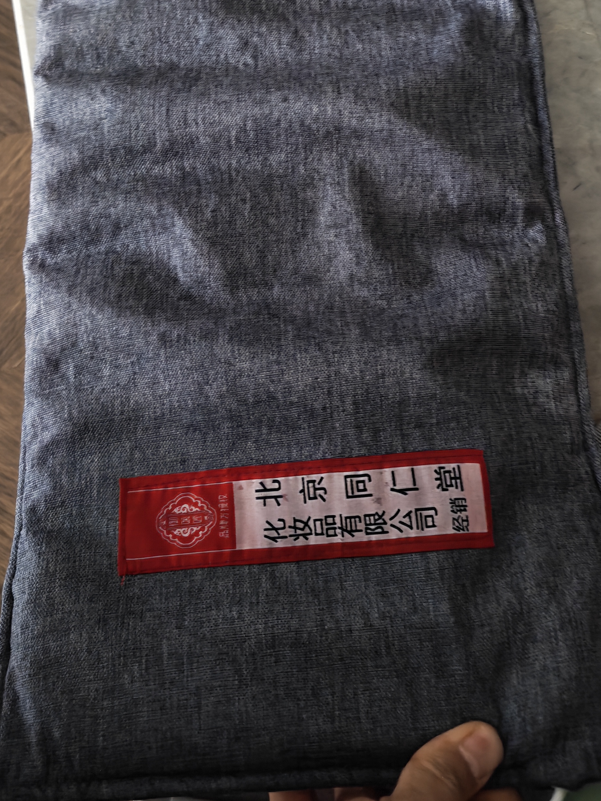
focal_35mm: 40
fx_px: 926
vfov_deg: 44.5
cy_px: 157
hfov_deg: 35.9
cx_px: 321
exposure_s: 1/23
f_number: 1.9
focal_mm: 6.12
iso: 8000
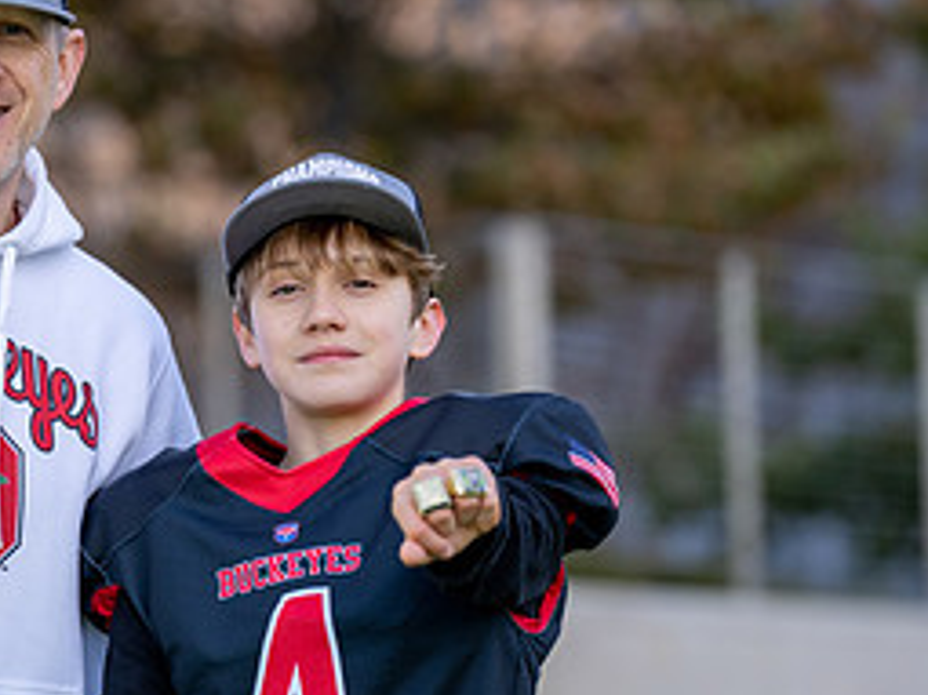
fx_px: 8977
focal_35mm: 335
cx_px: 145
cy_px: 469
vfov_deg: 4.4
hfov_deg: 5.9
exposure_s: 1/640
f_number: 2.8
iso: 100
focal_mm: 142
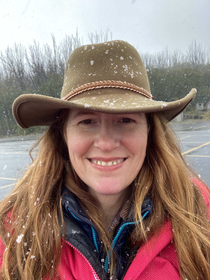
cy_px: 140
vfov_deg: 56.8
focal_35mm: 32
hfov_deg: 44.2
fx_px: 259
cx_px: 105
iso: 20
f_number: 2.2
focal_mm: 2.87
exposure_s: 1/121
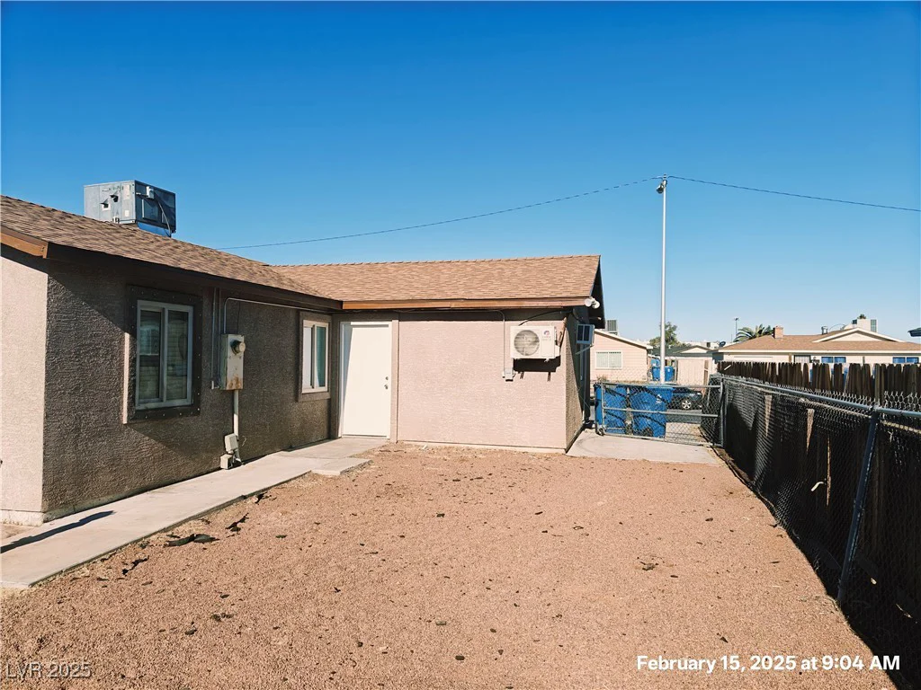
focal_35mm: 24
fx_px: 639
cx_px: 460
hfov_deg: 71.6
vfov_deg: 56.8
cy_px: 345
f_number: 1.8
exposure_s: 1/5728
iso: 64
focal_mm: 5.59
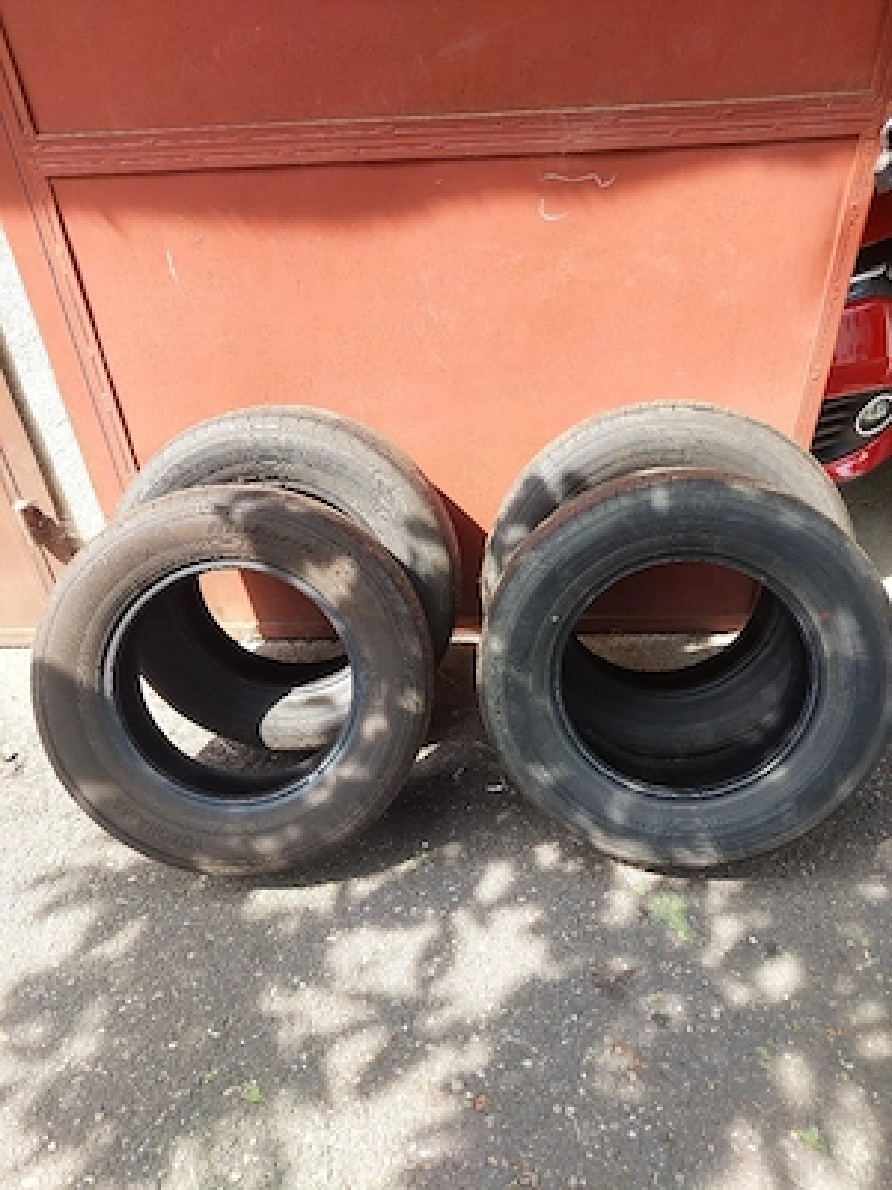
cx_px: 446
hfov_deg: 54.9
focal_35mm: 25
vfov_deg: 69.4
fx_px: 859
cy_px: 595
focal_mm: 5.23
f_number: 1.8
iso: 40
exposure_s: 1/161
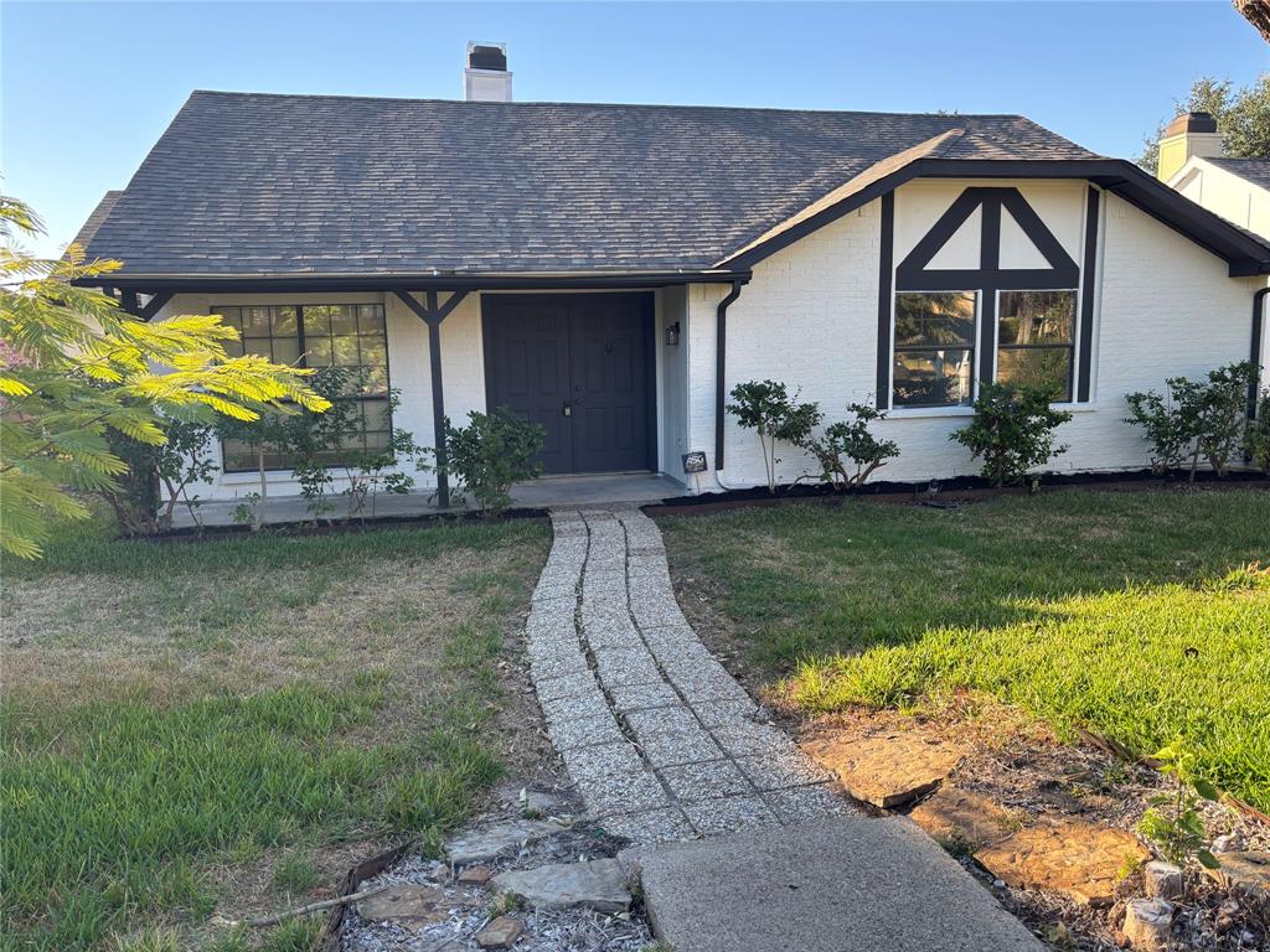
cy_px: 476
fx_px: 954
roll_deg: +0.8
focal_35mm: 26
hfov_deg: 67.3
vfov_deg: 53.1
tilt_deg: -8.1
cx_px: 635
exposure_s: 1/531
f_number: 1.6
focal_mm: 5.96
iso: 50
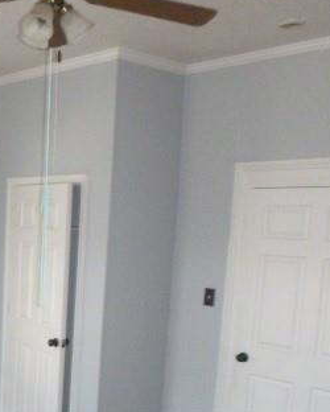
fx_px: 610
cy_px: 298
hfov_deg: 27.5
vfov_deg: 36.6
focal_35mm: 50
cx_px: -41
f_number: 3.9
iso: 640
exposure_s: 1/60
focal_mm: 4.5
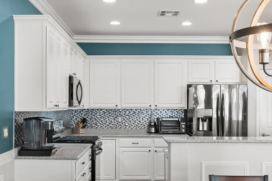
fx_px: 363
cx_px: 134
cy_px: 106
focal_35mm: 48
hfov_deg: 41.1
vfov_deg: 28.0
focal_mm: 20
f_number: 8
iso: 400
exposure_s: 1/4
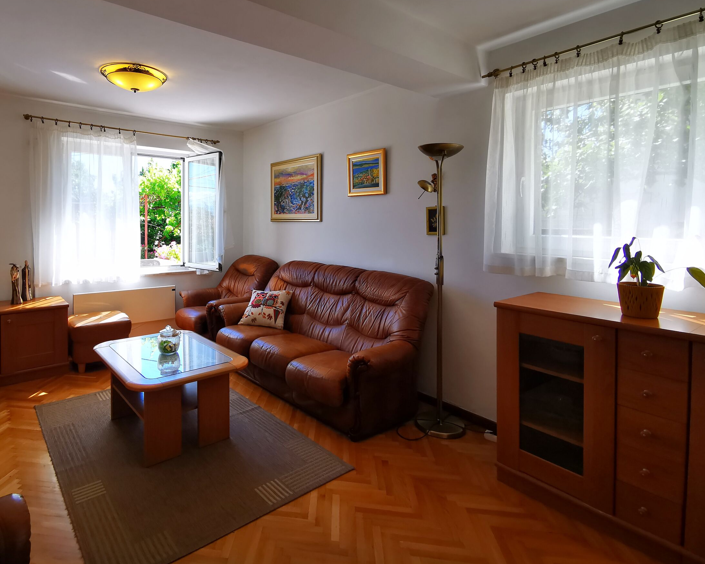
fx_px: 417
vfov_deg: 67.6
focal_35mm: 20
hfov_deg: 79.3
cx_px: 276
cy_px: 231
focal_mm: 2.35
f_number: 2.2
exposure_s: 1/113
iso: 50
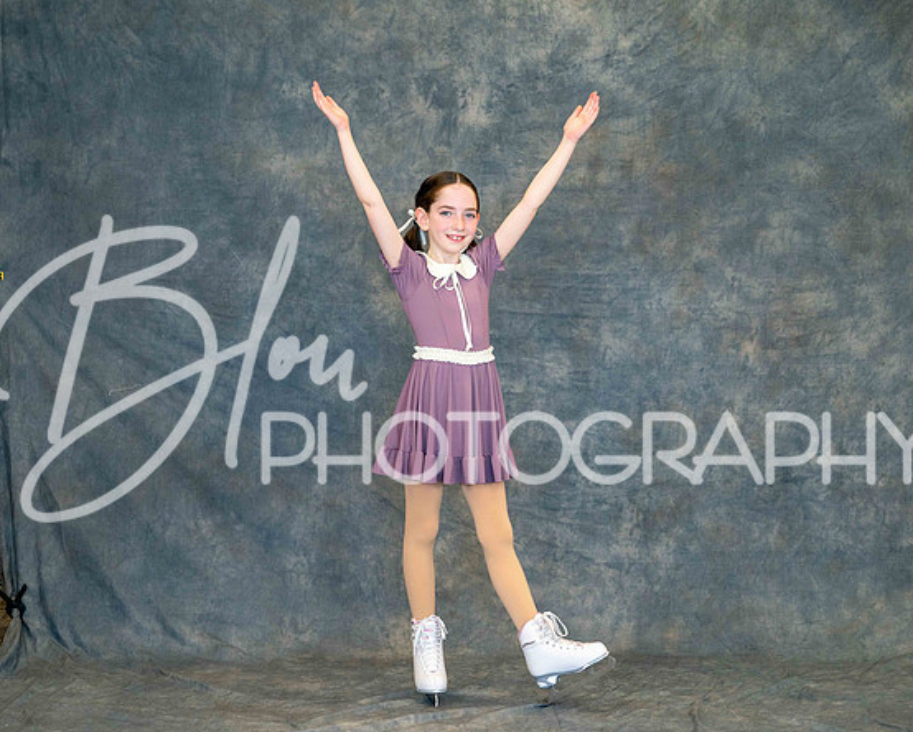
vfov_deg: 15.7
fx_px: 2650
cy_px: 373
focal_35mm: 98
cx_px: 428
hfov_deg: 19.5
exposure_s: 1/160
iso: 2000
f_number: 3.2
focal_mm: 85
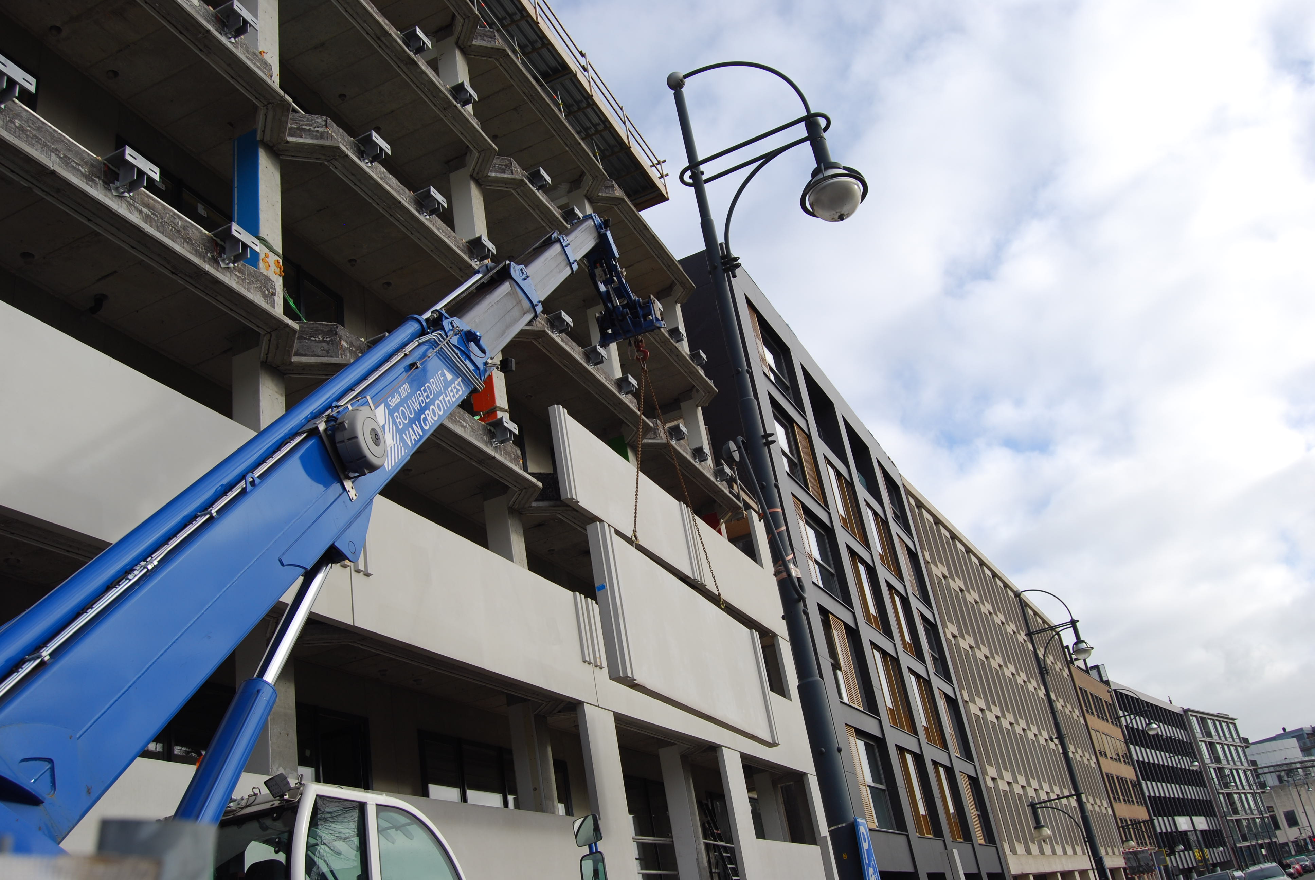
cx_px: 658
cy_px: 440
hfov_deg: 61.9
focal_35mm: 30
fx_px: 1097
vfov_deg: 43.7
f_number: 7.1
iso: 100
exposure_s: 1/200
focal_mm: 20
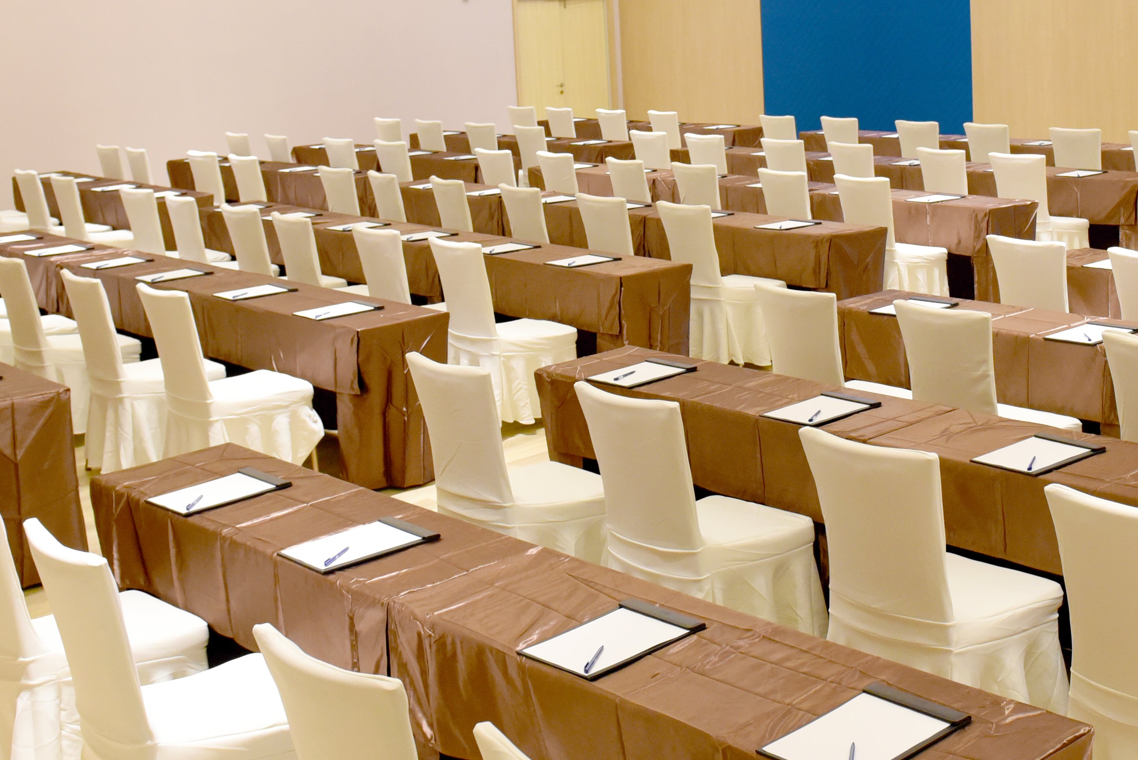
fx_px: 1581
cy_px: 188
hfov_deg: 38.9
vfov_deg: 26.7
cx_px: 800
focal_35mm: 50
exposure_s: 1/125
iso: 2500
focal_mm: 24
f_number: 4.5
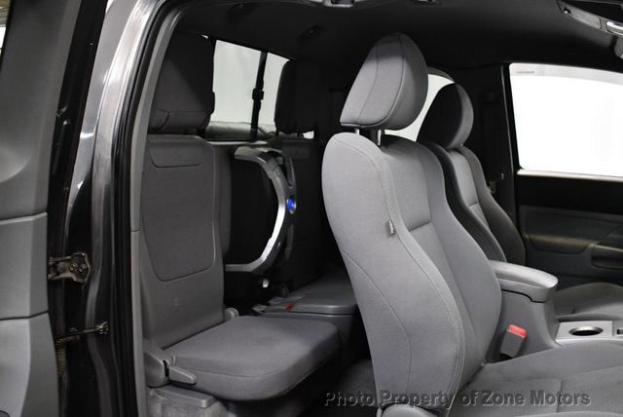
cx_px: 312
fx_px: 693
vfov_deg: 33.5
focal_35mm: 40
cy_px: 208
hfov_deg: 48.4
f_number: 3.5
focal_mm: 20
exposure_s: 1/125
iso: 2000
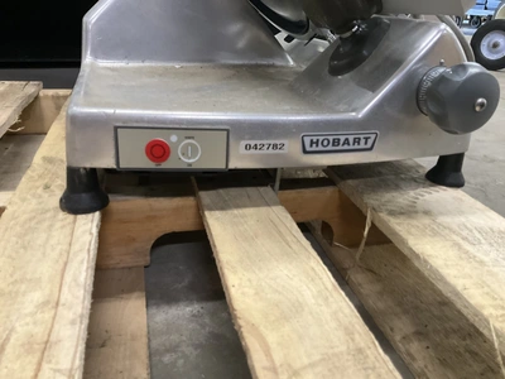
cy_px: 190
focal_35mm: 29
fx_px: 423
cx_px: 252
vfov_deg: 48.2
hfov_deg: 61.7
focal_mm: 3
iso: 250
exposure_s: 1/60
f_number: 1.8
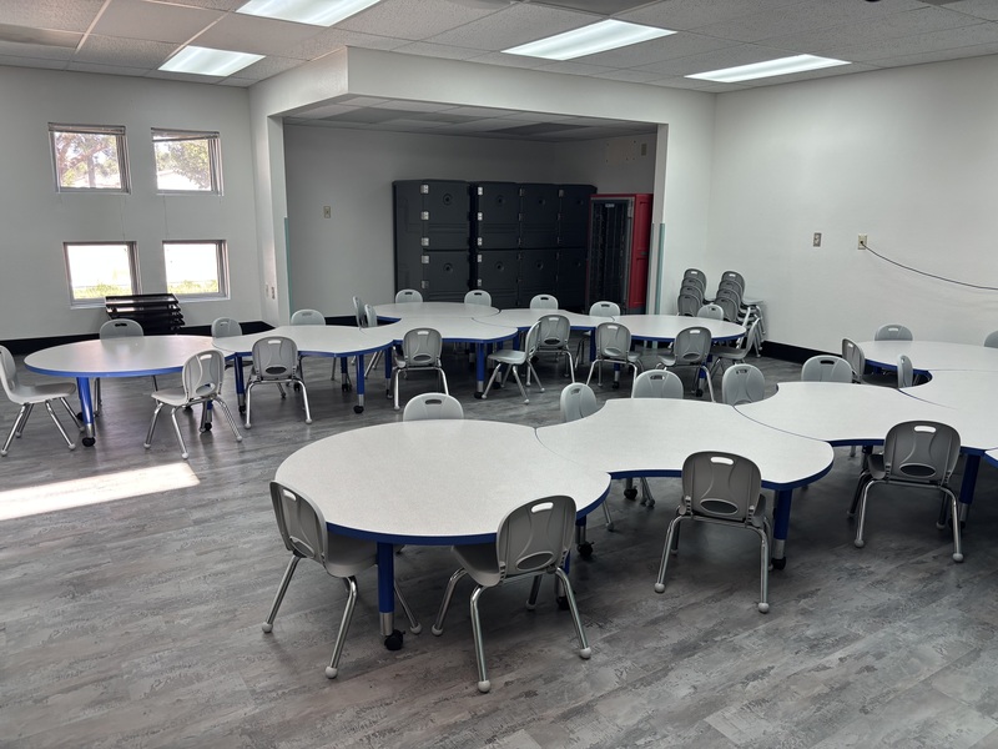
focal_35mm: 26
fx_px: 750
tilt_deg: -12.8
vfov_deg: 53.1
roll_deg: -0.8
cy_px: 374
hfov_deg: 67.3
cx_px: 499
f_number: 1.6
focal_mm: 5.96
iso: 80
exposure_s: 1/60
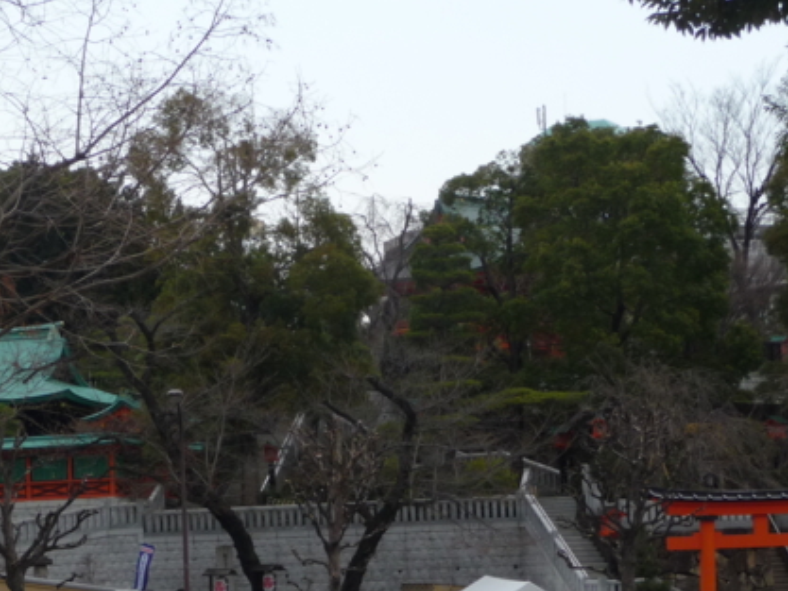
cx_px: 317
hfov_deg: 16.5
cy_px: 368
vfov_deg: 12.4
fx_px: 2710
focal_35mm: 119
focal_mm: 10.5
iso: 100
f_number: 4.5
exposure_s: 1/125
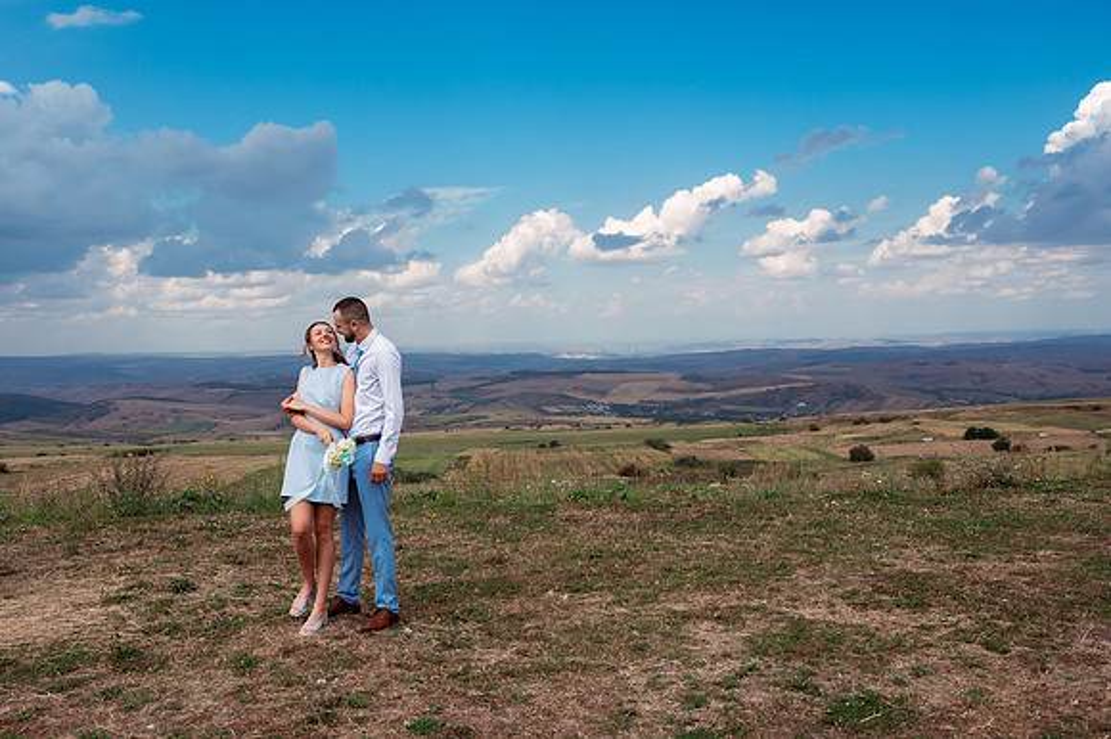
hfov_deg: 59.2
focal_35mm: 32
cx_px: 513
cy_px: 417
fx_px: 976
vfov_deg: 41.4
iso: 250
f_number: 5
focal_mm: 28
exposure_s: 1/640
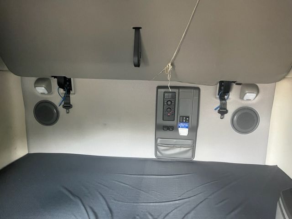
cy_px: 110
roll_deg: -2.1
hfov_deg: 67.3
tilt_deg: -12.4
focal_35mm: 26
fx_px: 219
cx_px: 146
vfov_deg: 53.1
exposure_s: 1/60
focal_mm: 5.1
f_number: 1.6
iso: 500
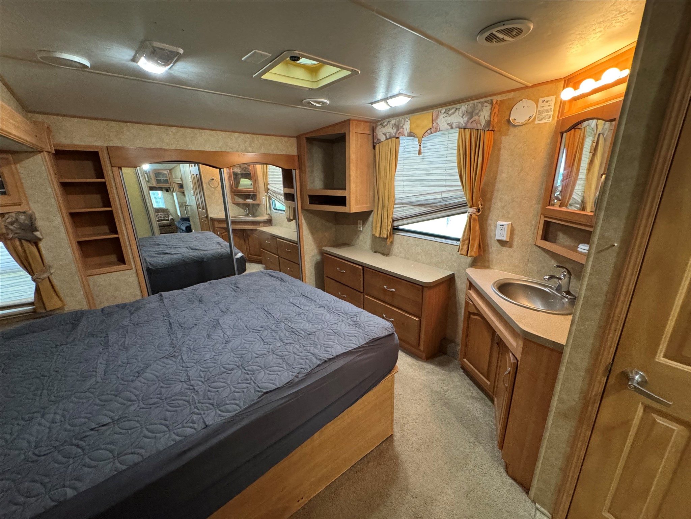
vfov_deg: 85.7
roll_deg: -0.8
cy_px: 260
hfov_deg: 102.1
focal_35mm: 14
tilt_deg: -16.3
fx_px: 279
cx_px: 346
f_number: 2.2
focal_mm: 2.22
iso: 640
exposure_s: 1/60
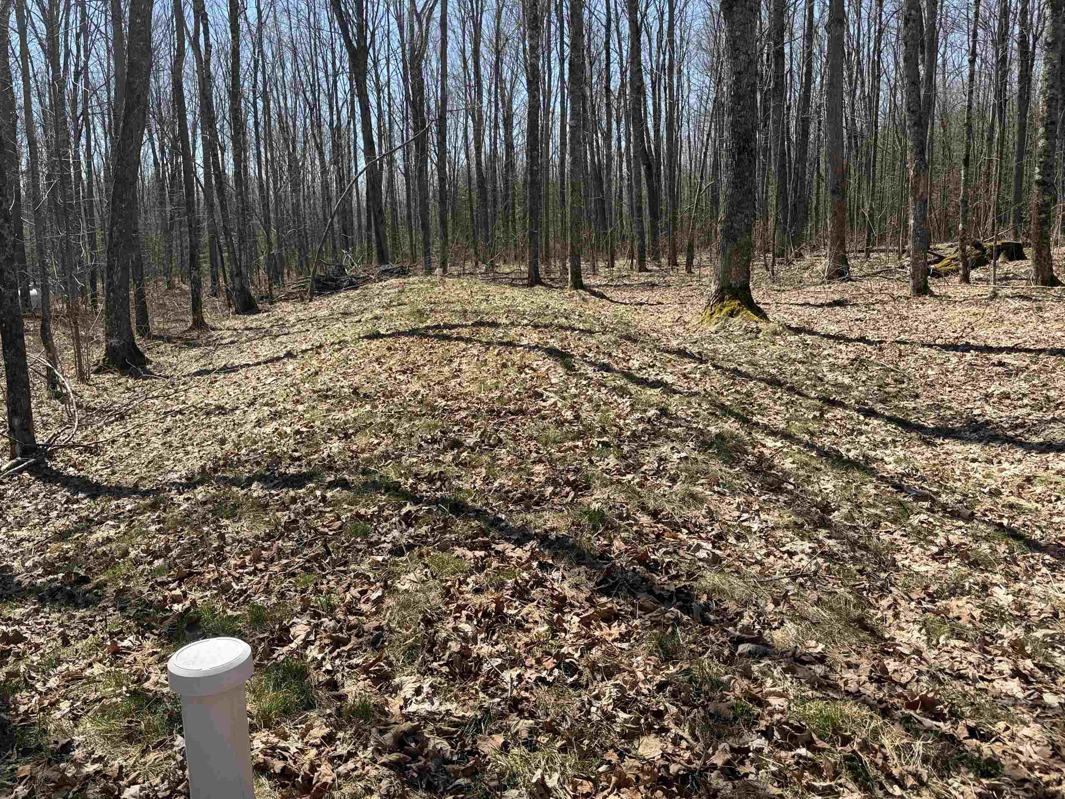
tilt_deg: -9.3
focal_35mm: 29
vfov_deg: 48.2
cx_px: 432
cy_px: 369
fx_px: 892
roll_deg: -0.3
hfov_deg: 61.2
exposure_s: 1/2000
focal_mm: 6.76
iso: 80
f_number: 1.78
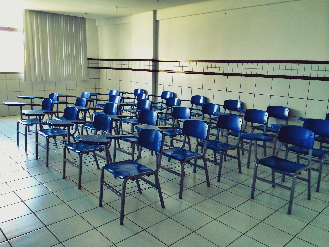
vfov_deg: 46.8
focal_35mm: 30
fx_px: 285
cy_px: 124
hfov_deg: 60.0
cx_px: 164
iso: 80
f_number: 2.2
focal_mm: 4.12
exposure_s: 1/30
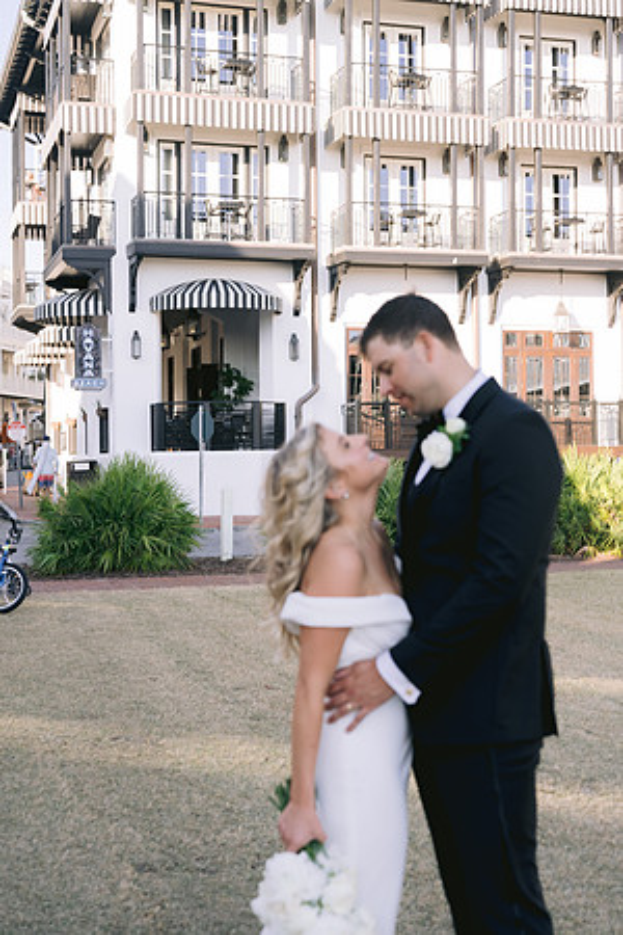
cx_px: 312
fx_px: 1298
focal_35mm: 50
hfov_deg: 27.0
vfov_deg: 39.6
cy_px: 468
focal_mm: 50
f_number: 4
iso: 200
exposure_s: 1/400
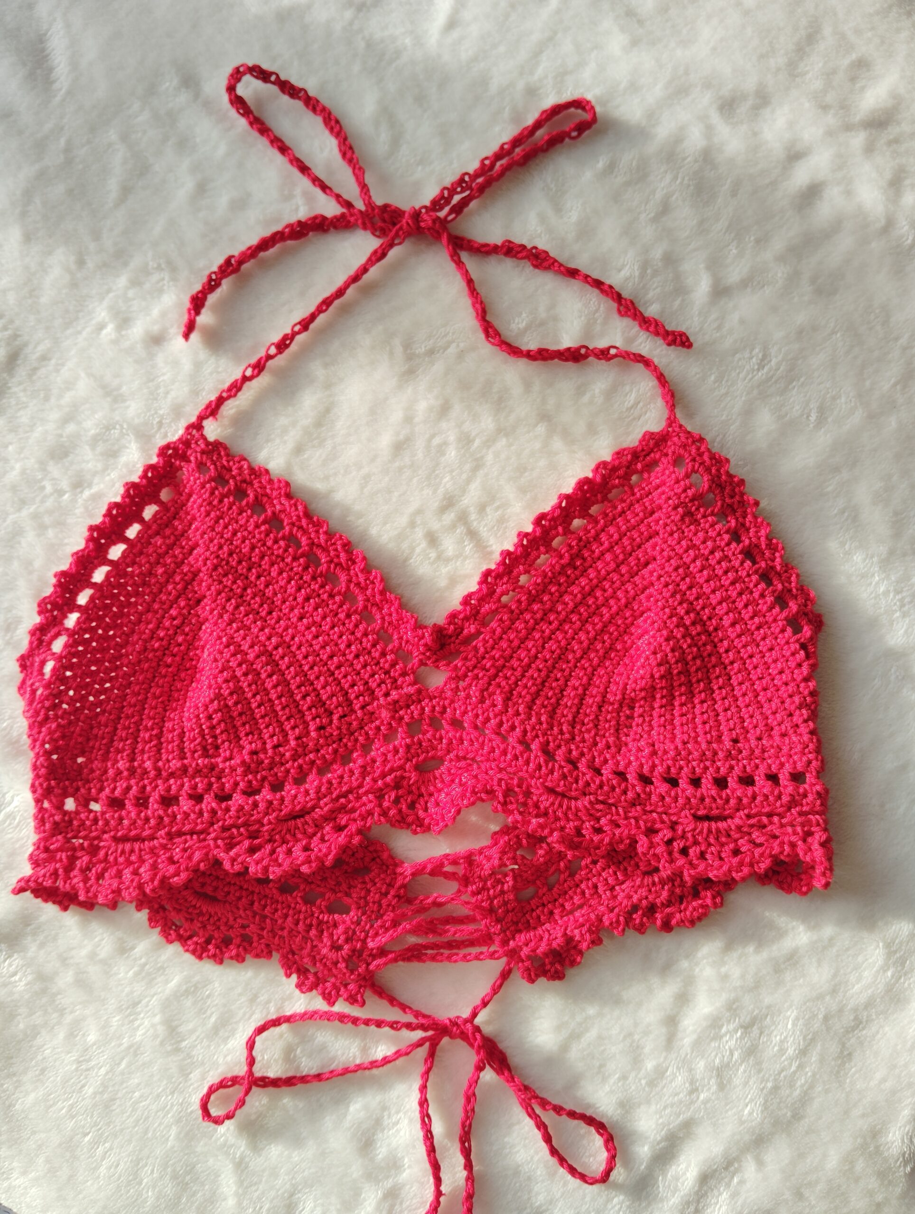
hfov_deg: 49.9
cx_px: 458
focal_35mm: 28
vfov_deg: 63.4
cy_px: 607
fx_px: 984
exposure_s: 1/100
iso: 59
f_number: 1.8
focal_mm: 4.22
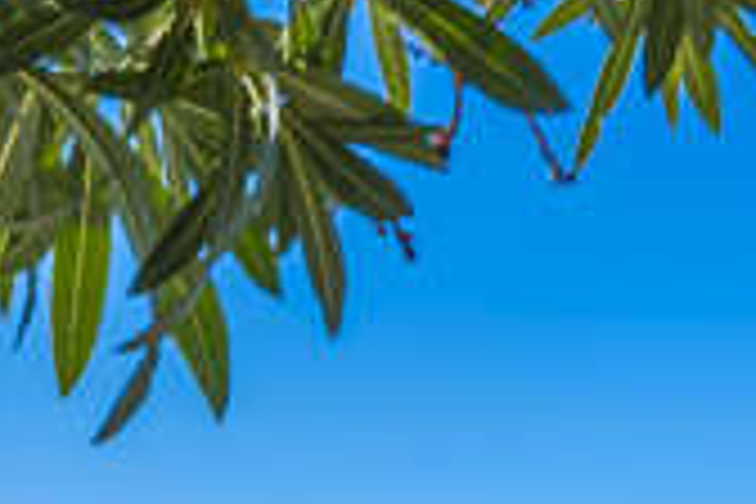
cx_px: 126
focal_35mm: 96
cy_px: 720
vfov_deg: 13.5
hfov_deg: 20.9
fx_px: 2016
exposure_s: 1/320
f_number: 8
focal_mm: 14
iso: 100
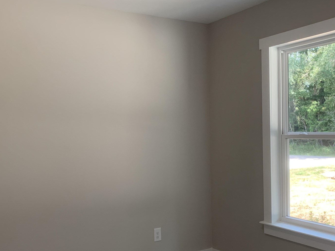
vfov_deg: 36.7
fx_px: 377
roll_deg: +1.2
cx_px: 155
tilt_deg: -2.2
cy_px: 153
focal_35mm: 39
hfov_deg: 47.8
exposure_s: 1/120
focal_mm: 4.25
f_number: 1.8
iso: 64
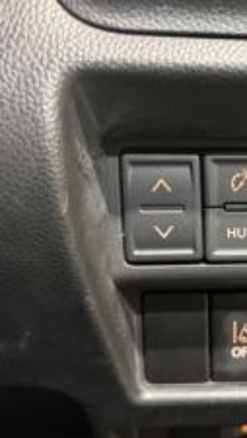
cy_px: 235
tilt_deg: -9.5
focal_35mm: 44
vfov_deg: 46.3
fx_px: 511
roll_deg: +0.8
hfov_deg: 25.5
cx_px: 263
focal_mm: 5.96
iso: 500
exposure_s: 1/25
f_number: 1.6
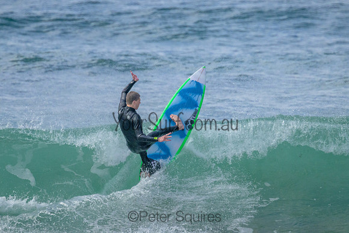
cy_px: 74
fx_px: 10602
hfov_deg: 1.9
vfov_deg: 1.3
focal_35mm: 1093
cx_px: 173
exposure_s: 1/1600
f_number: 11
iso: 2500
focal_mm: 800
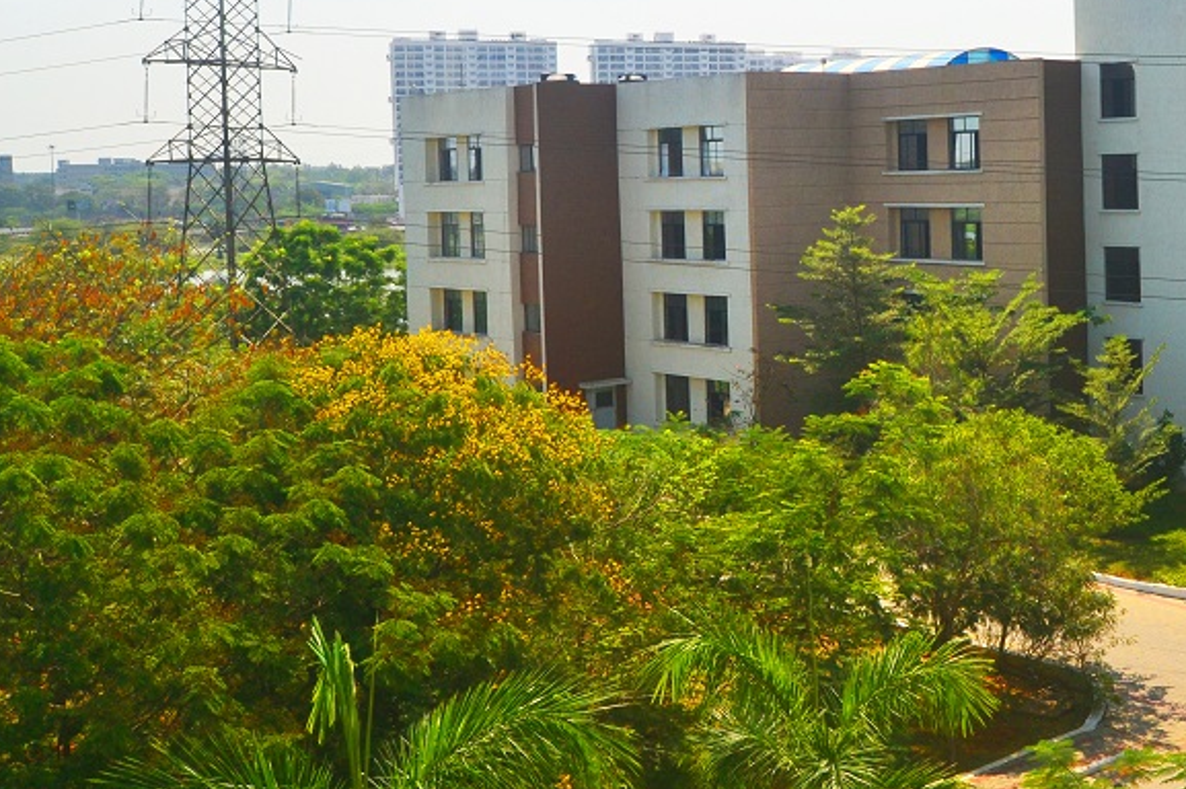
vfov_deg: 25.7
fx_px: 1712
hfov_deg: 36.3
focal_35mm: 52
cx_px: 1020
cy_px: 226
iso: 320
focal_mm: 20
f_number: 11
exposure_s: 1/500
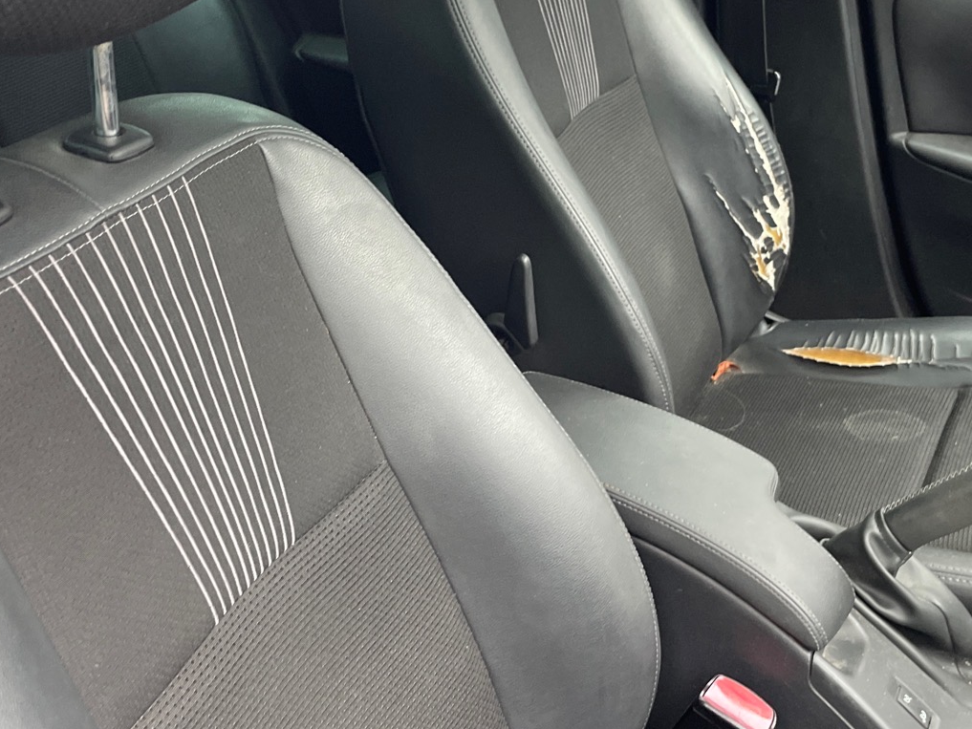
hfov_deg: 41.2
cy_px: 307
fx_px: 1292
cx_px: 471
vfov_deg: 31.5
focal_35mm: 46
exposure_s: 1/60
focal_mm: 4.2
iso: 250
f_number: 1.6
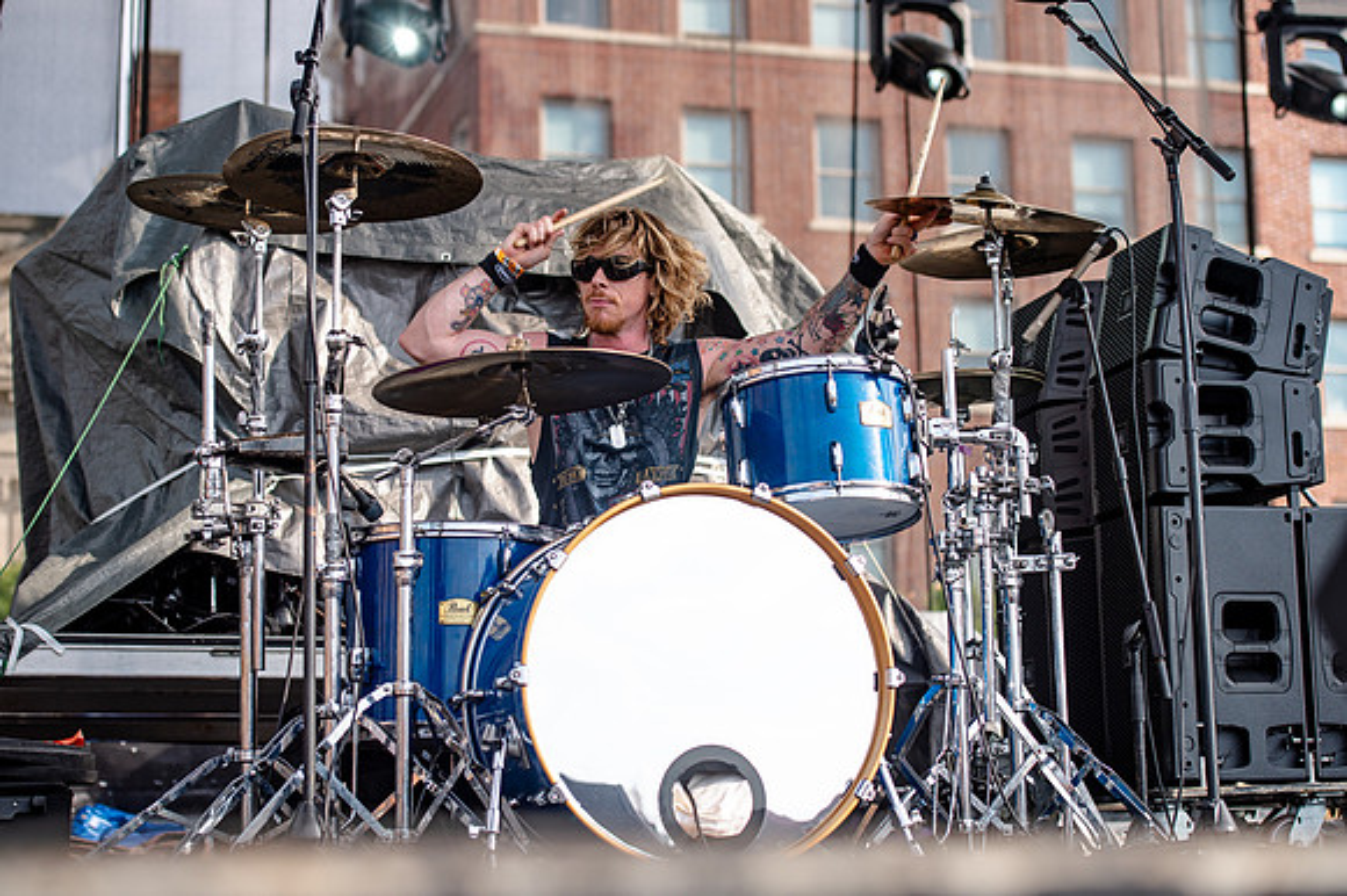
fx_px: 2618
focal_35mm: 70
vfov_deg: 19.4
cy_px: 448
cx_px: 674
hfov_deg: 28.9
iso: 125
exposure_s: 1/800
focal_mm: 70
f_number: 4
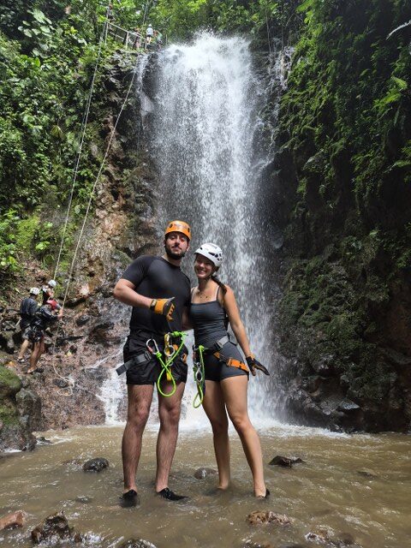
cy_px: 274
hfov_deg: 58.9
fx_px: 364
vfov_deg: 73.9
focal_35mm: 23
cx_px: 206
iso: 100
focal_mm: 5.4
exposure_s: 1/180
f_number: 1.8
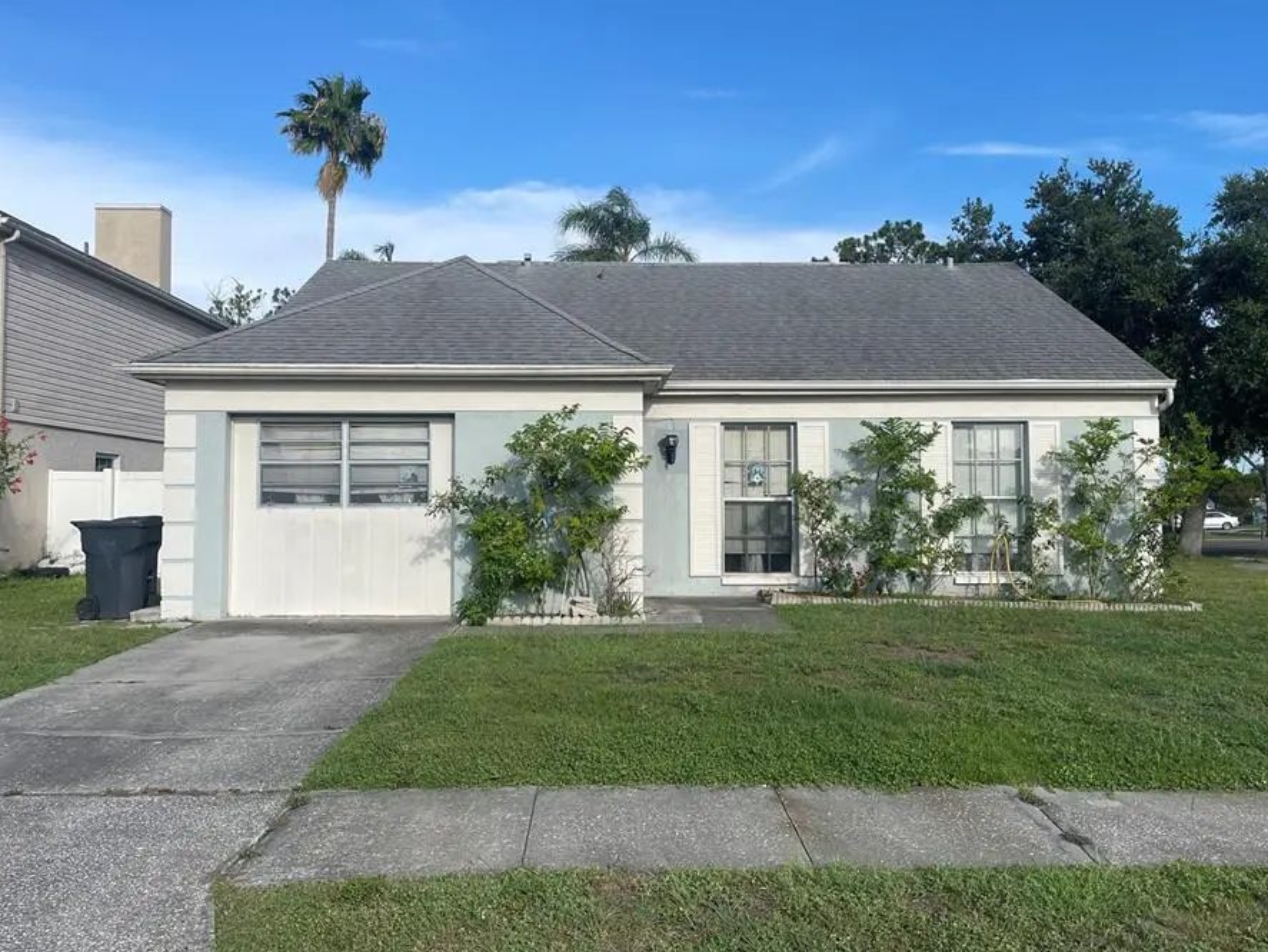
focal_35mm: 30
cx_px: 652
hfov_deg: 59.9
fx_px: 1099
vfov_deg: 46.8
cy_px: 449
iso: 32
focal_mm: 4.2
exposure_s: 1/3300
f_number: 1.6
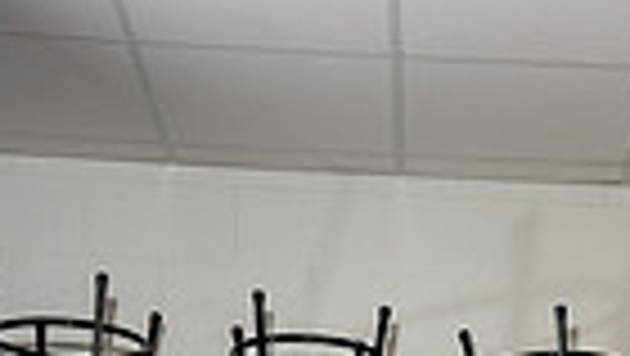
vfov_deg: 8.8
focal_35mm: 118
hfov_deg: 18.0
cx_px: 504
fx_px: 1973
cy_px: 1009
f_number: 5.6
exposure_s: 1/250
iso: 100
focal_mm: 35
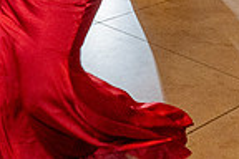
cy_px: -160
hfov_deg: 20.9
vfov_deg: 12.4
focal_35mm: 97
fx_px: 644
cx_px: 63
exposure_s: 1/200
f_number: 4
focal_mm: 24
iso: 3200
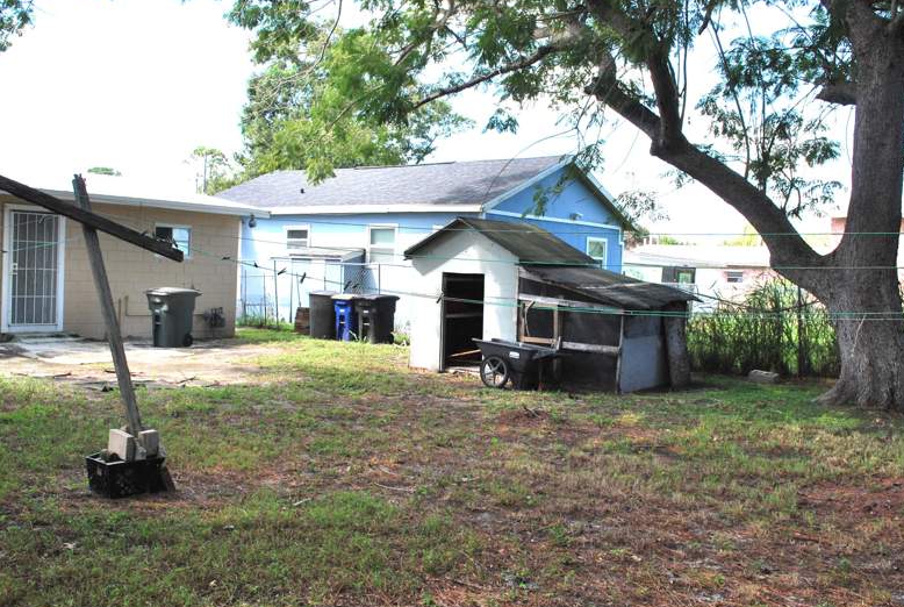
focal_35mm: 37
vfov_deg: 36.1
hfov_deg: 51.8
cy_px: 303
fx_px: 931
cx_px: 445
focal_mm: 24
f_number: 9
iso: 200
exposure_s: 1/160
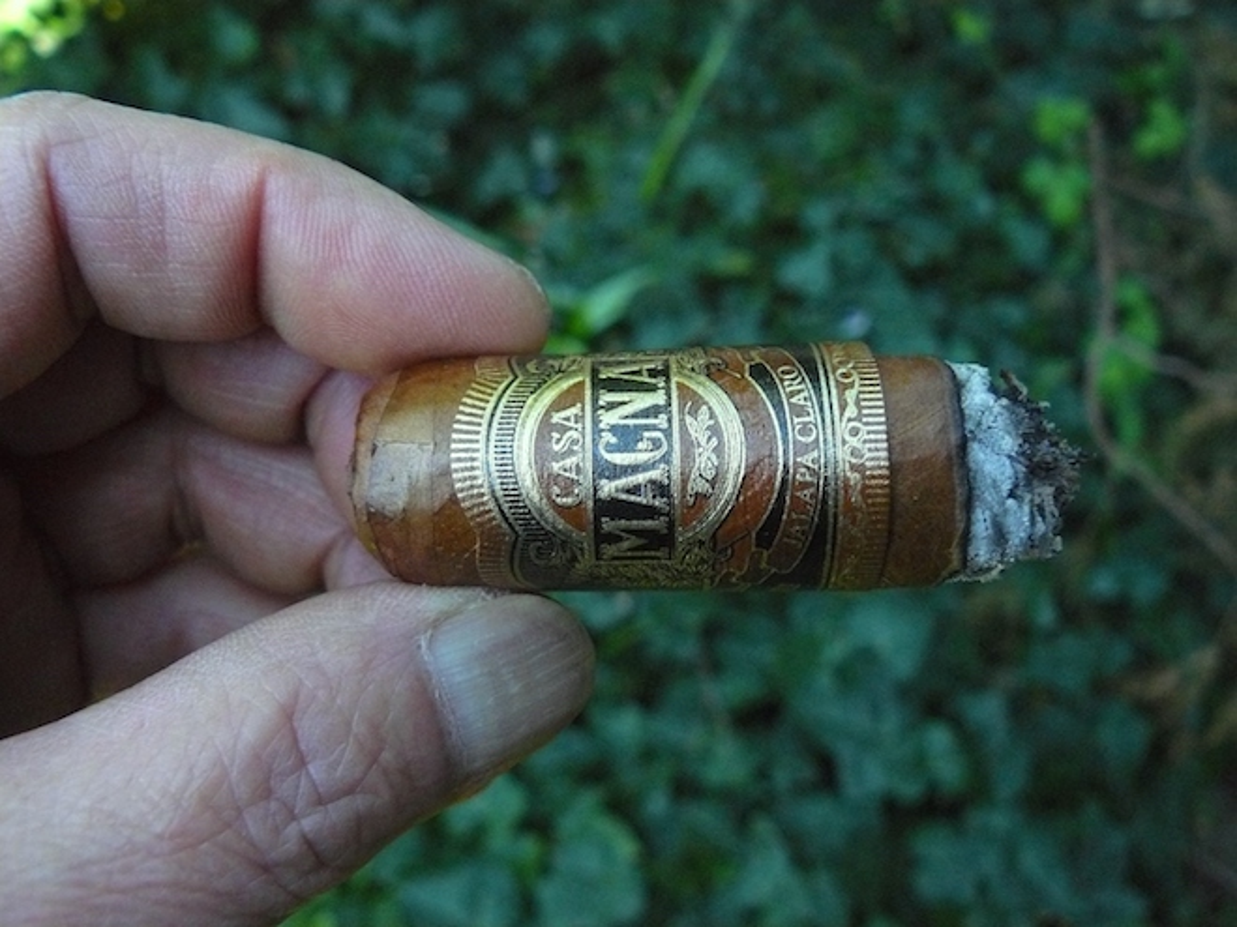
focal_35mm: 37
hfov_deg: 50.1
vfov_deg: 38.7
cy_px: 464
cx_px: 618
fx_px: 1322
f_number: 3.2
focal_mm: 6.1
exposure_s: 1/200
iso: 400
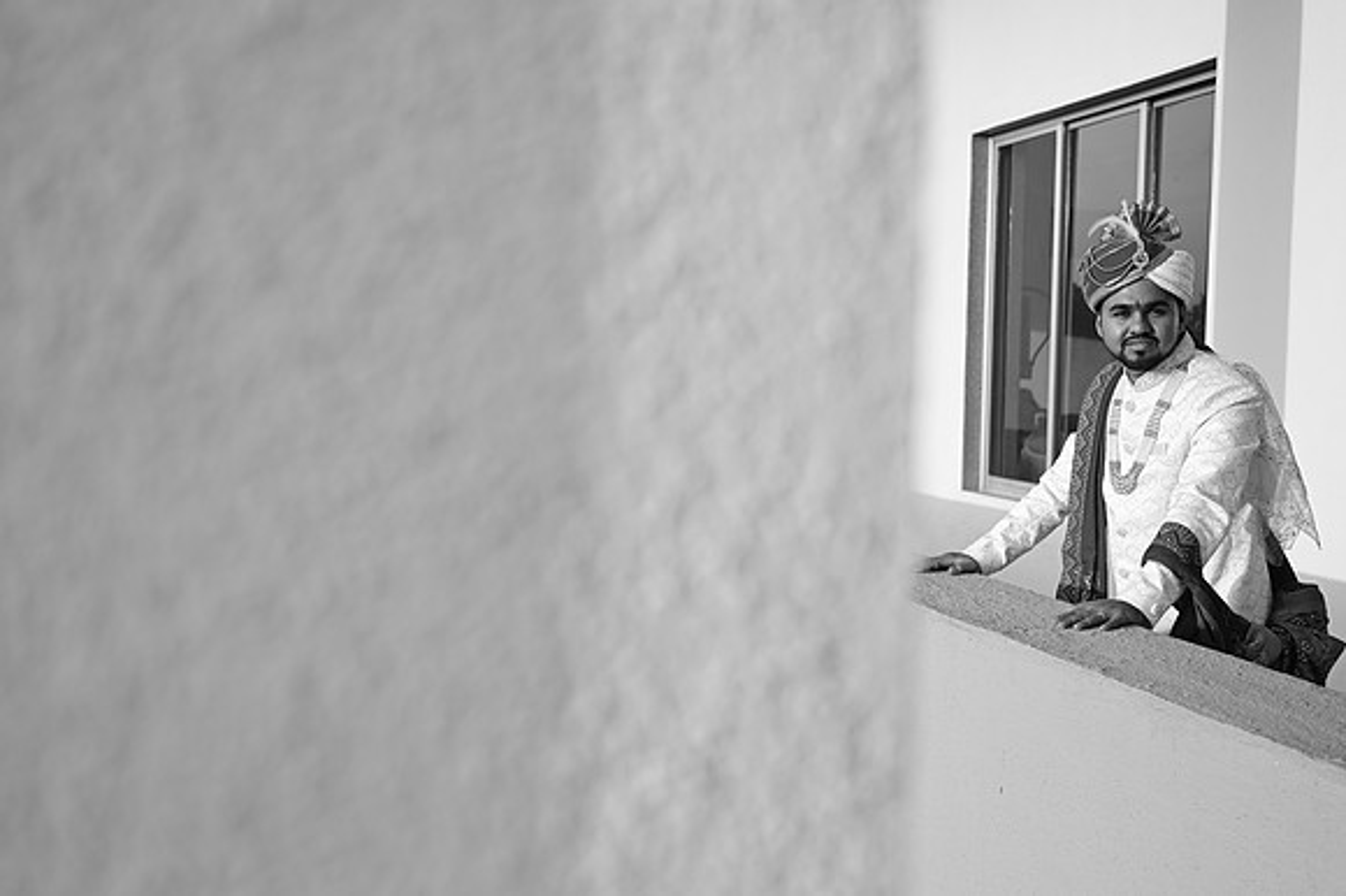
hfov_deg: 51.9
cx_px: 673
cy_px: 448
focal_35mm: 37
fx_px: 1383
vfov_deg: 35.9
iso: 200
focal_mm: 37
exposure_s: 1/320
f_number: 4
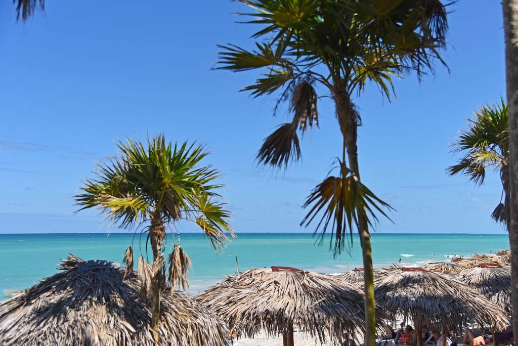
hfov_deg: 44.5
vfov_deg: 30.6
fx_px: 633
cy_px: 173
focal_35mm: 44
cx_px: 259
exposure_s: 1/1250
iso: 100
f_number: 4
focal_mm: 44
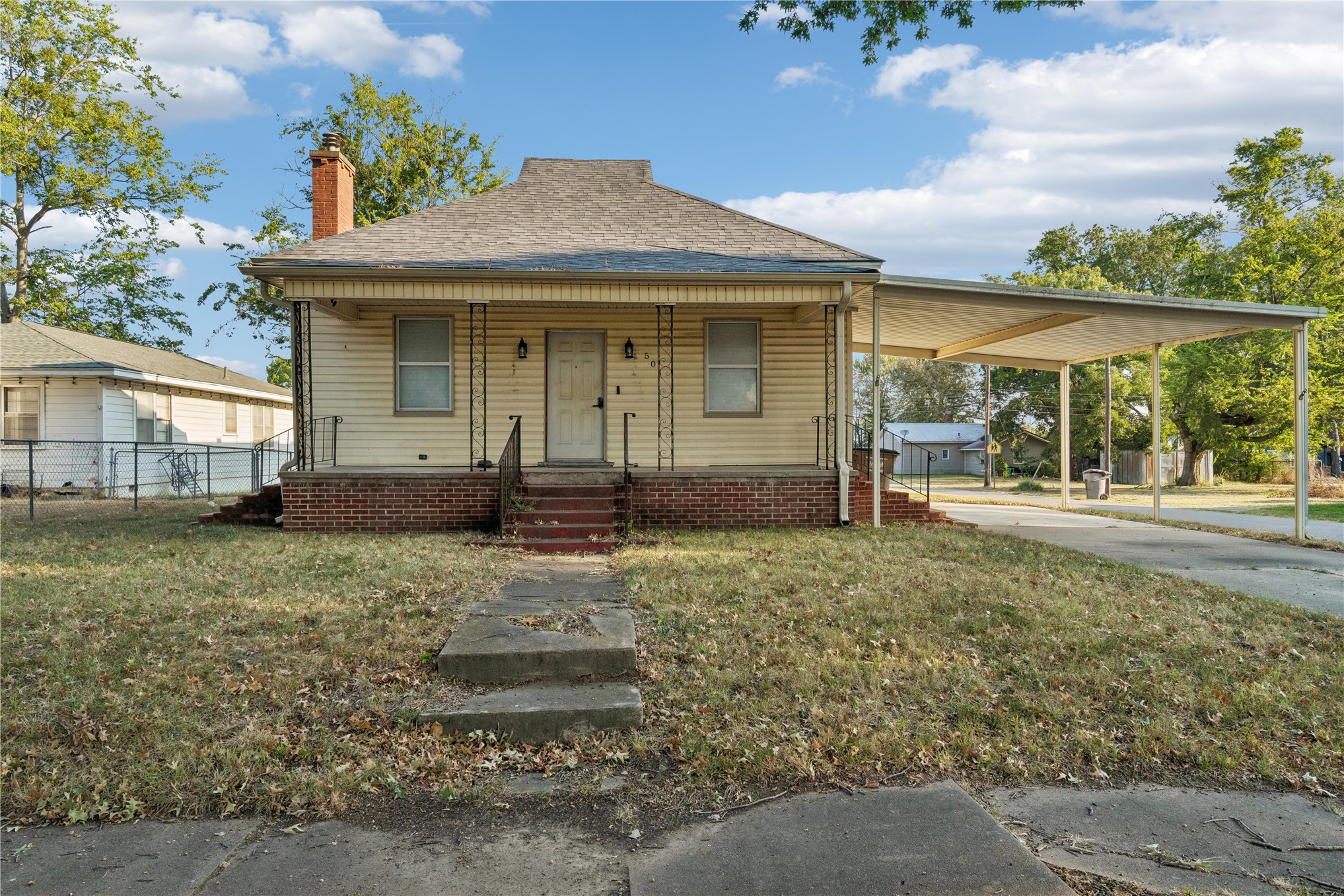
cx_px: 672
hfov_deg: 78.6
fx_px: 821
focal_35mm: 22
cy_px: 448
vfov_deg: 57.2
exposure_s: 1/400
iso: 800
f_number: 11
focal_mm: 22
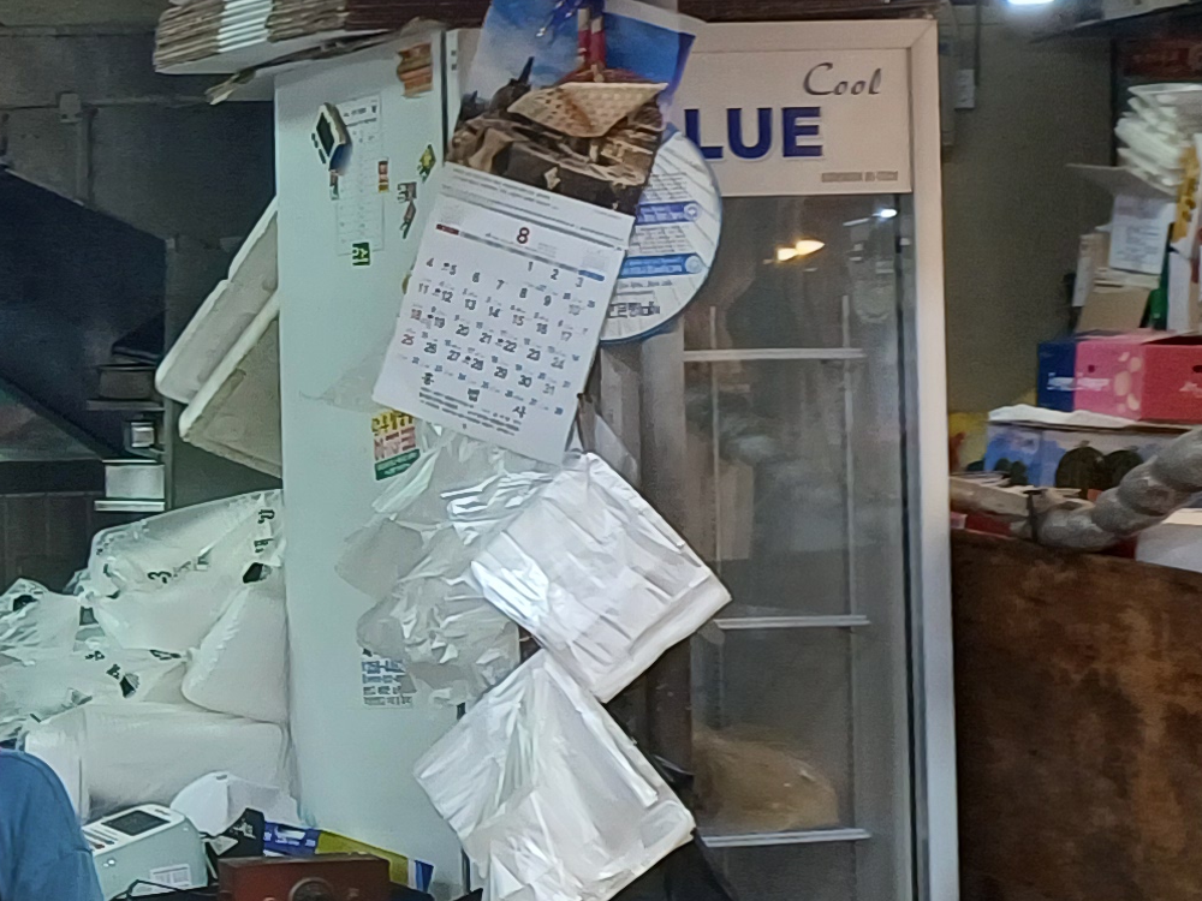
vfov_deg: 16.1
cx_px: -542
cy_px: 503
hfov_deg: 19.0
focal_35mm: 92
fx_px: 3195
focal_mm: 5.06
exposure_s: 1/60
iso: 100
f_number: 1.8
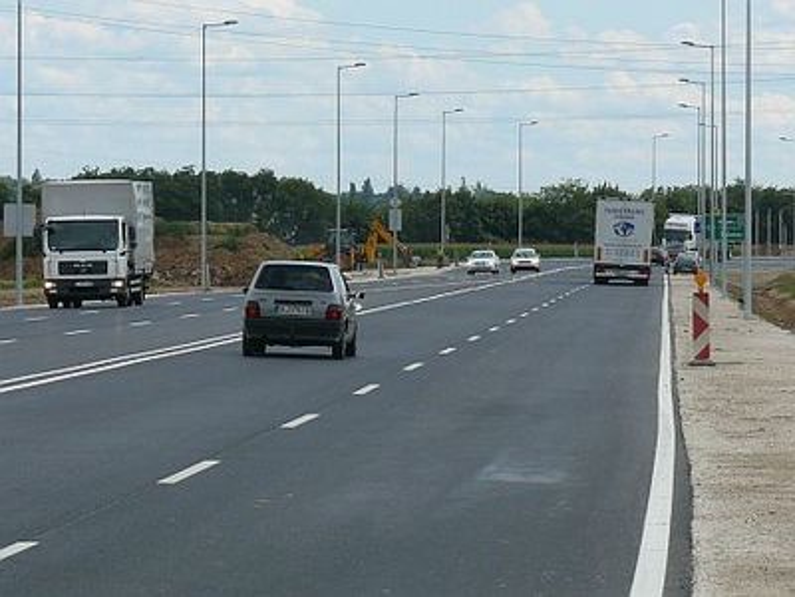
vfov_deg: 6.5
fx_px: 5236
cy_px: 298
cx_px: 398
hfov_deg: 8.7
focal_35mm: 228
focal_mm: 27.1
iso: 100
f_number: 6.3
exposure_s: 1/500
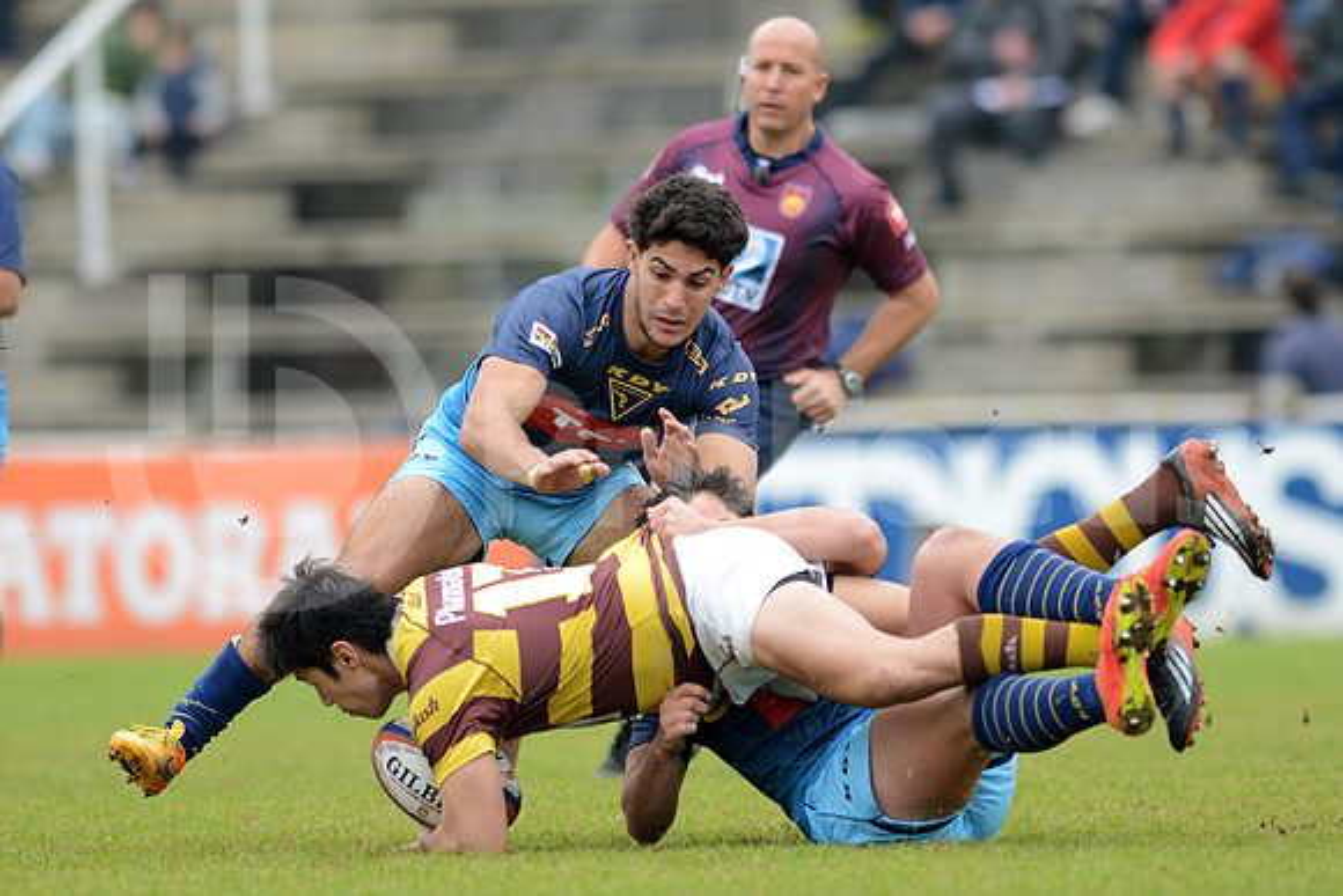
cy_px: 448
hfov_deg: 4.9
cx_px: 672
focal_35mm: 420
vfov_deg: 3.3
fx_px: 15671
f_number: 4
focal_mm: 420
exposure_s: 1/800
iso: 800
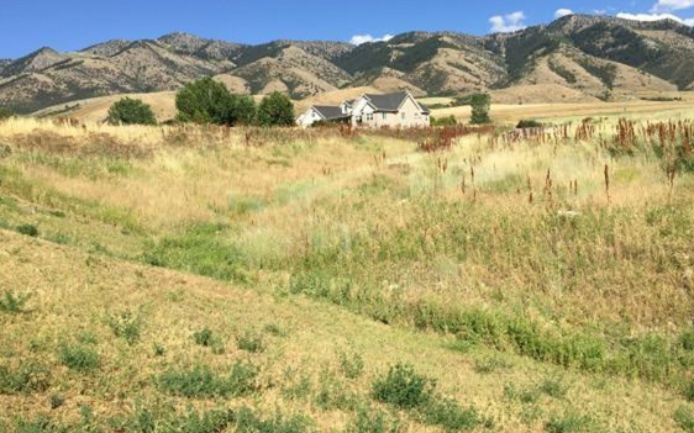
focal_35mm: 35
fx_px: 662
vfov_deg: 36.1
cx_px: 387
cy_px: 167
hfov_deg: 55.2
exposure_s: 1/2198
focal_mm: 4.15
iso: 32
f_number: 2.2
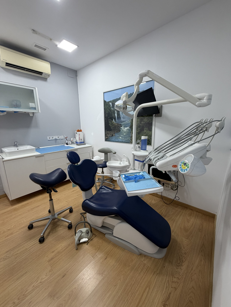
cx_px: 116
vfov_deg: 102.1
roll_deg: +0.7
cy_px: 154
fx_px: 125
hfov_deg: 85.7
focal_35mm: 14
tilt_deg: -13.0
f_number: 2.2
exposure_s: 1/100
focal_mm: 2.22
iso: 125
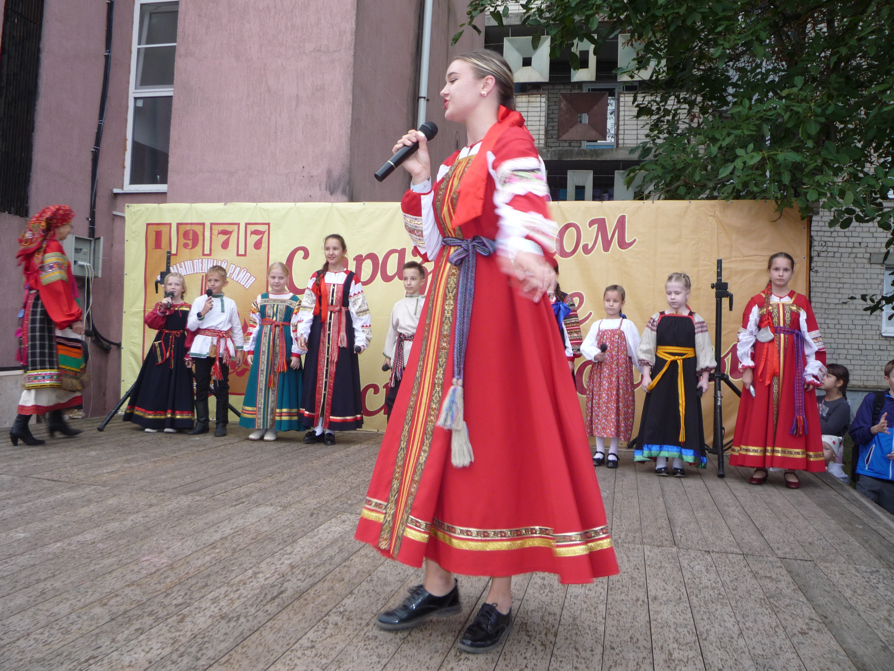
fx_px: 775
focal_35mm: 30
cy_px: 336
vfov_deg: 46.8
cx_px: 447
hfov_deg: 60.0
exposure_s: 1/40
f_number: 3.3
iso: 100
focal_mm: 5.2
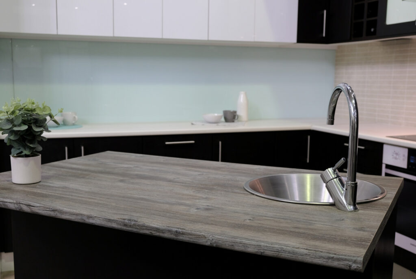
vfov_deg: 35.2
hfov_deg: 50.6
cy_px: 140
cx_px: 208
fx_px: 440
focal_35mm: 38
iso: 640
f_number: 4
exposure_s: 1/60
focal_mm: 25.4
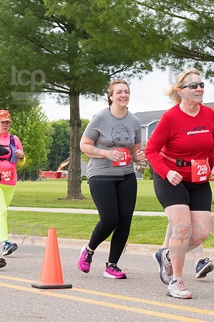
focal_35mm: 117
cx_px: 107
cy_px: 161
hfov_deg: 11.7
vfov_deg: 17.5
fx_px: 1046
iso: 4000
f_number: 7.1
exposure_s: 1/1600
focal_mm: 78
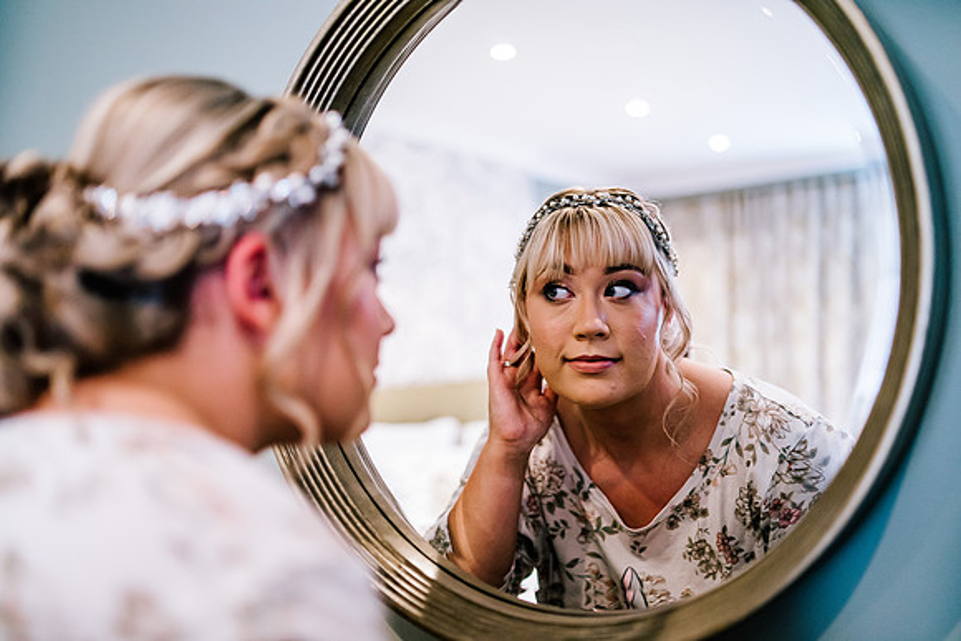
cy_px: 320
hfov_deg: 54.4
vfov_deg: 37.9
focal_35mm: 35
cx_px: 480
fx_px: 934
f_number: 1.4
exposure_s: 1/250
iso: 1600
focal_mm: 35
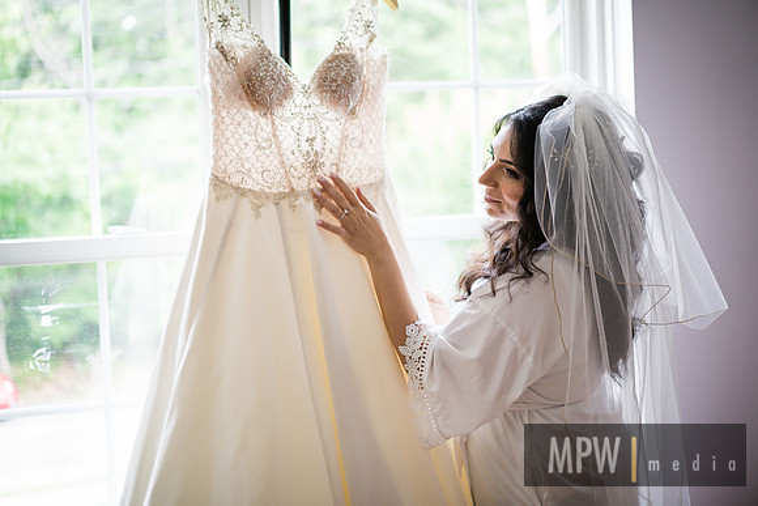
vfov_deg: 24.6
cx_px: 379
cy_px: 253
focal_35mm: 55
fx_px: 1158
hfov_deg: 36.2
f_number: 2
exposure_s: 1/125
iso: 250
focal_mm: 55
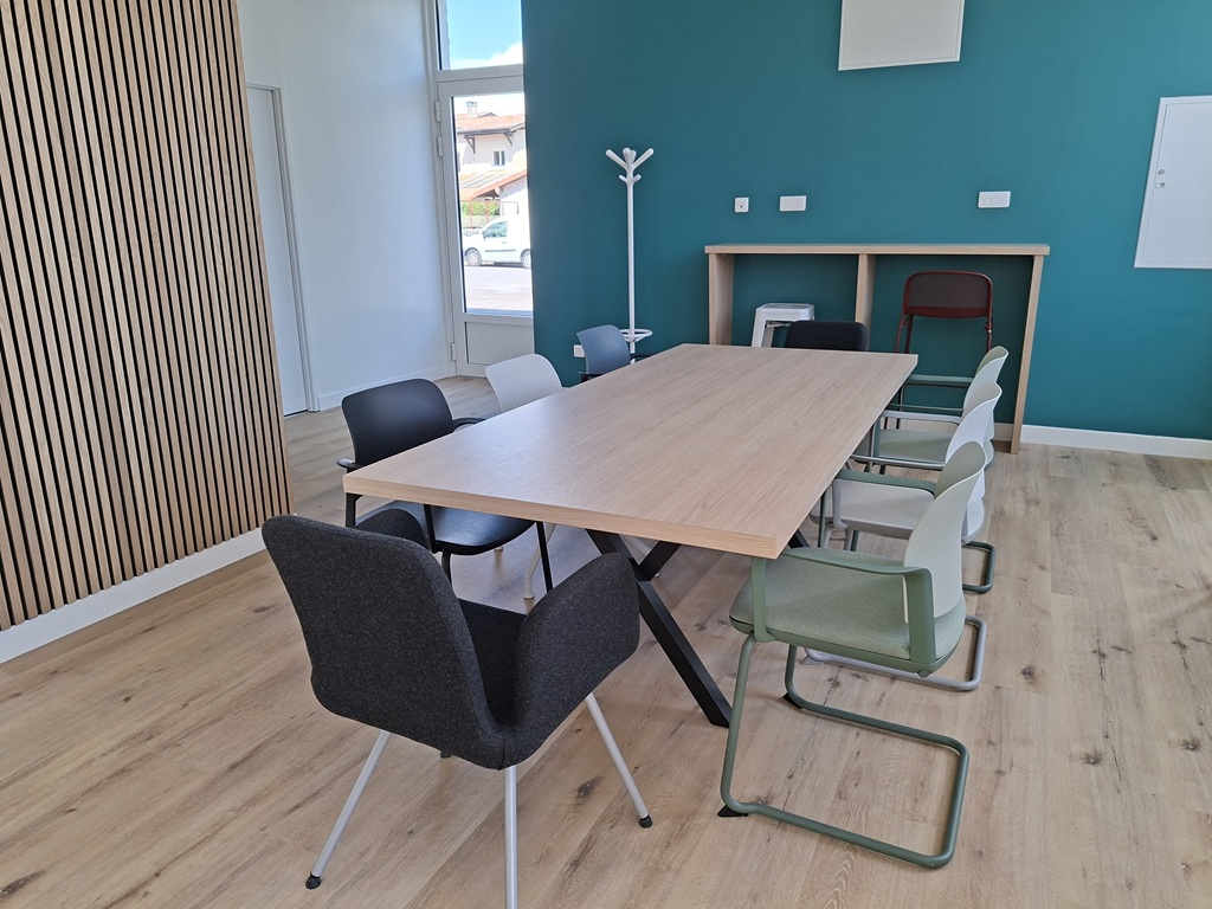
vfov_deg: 58.9
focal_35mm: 23
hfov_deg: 73.9
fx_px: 805
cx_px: 606
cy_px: 454
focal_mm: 5.54
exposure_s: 1/157
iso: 50
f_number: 1.8
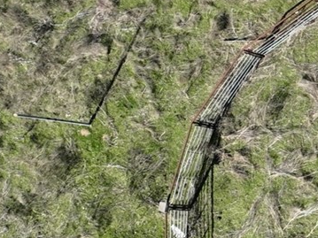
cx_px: 755
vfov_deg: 10.7
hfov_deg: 11.8
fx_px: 1258
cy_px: 224
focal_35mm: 137
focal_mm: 12.29
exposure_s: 1/1000
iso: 100
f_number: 2.8
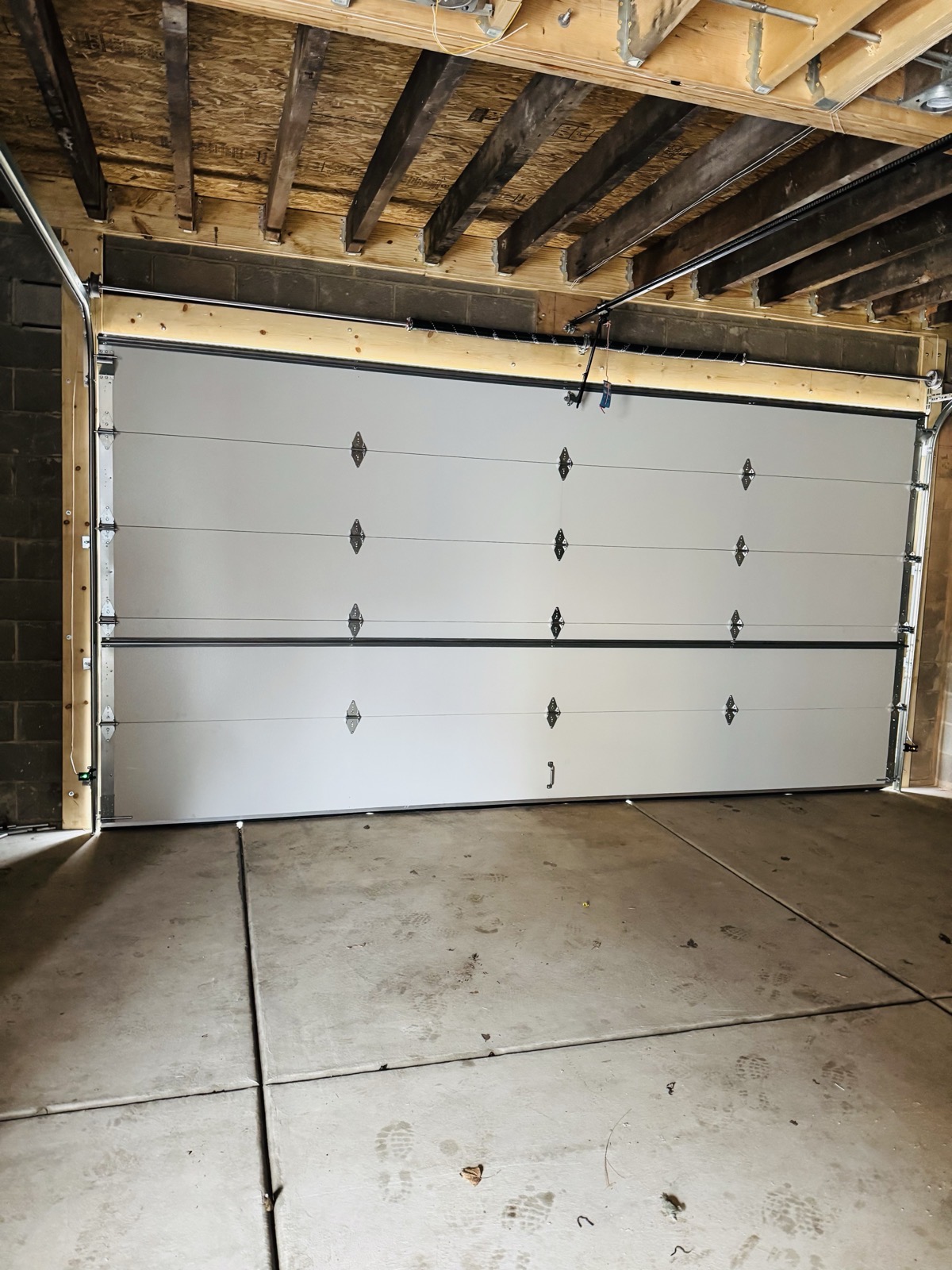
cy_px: 635
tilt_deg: -5.8
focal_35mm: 24
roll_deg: -2.1
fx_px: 880
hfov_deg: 56.8
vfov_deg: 71.6
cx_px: 476
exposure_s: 1/60
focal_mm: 6.76
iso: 800
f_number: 1.78
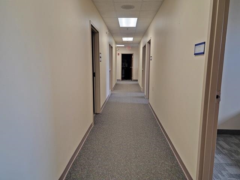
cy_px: 90
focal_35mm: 24
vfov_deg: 56.8
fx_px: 166
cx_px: 120
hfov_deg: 71.6
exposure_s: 1/120
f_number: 1.8
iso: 200
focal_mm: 6.7
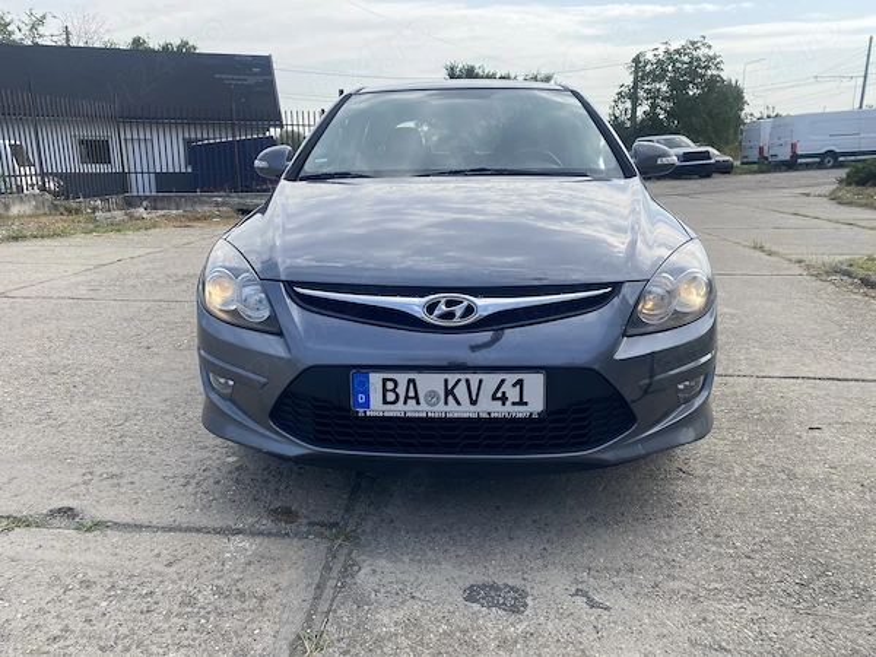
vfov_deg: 53.1
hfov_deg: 67.3
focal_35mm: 26
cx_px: 438
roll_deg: -1.0
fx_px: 658
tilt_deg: -16.2
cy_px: 328
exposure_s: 1/1653
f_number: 1.8
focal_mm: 4.25
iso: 32
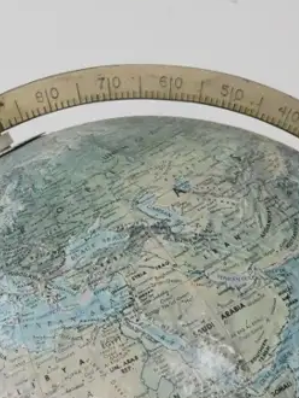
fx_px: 1426
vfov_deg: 15.4
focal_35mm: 124
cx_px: 134
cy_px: 455
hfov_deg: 12.0
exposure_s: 1/160
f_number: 5
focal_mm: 20
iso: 3200
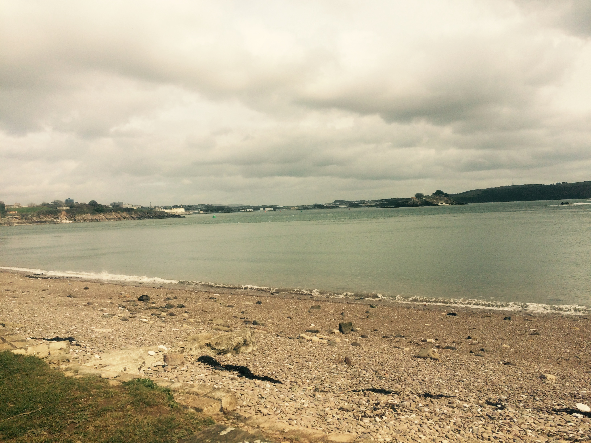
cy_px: 222
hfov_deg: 61.7
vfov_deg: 48.2
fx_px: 495
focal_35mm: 29
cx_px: 296
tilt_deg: -2.0
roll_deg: +3.5
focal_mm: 4.15
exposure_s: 1/4115
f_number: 2.2
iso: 32
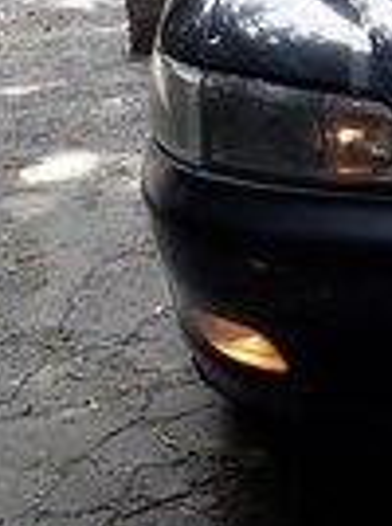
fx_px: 1515
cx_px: 627
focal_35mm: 100
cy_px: 47
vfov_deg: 19.3
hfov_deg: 13.7
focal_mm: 3.6
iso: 40
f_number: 1.9
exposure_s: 1/297
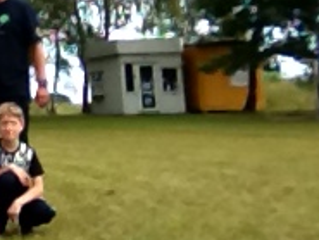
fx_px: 1116
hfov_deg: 15.5
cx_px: -98
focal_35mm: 121
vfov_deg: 12.1
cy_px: 0
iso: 250
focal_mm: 1.85
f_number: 2.4
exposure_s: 1/814
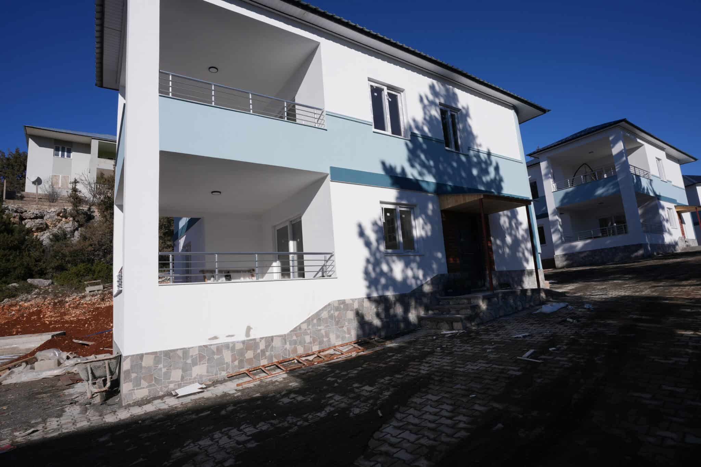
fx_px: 370
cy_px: 234
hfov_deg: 86.9
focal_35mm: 19
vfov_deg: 64.5
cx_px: 350
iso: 100
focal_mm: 19
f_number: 10
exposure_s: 1/320
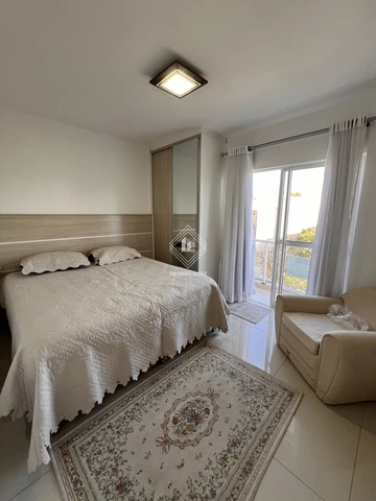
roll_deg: -0.3
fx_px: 188
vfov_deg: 106.2
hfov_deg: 89.9
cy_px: 250
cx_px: 188
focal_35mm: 13
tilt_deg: -10.1
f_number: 1.8
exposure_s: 1/99
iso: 80
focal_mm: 1.57
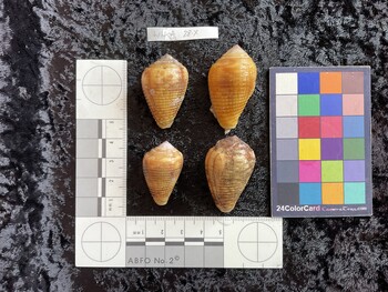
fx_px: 325
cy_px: 146
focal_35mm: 29
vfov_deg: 48.3
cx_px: 194
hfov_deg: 61.6
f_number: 1.8
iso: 50
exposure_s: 1/120
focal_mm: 3
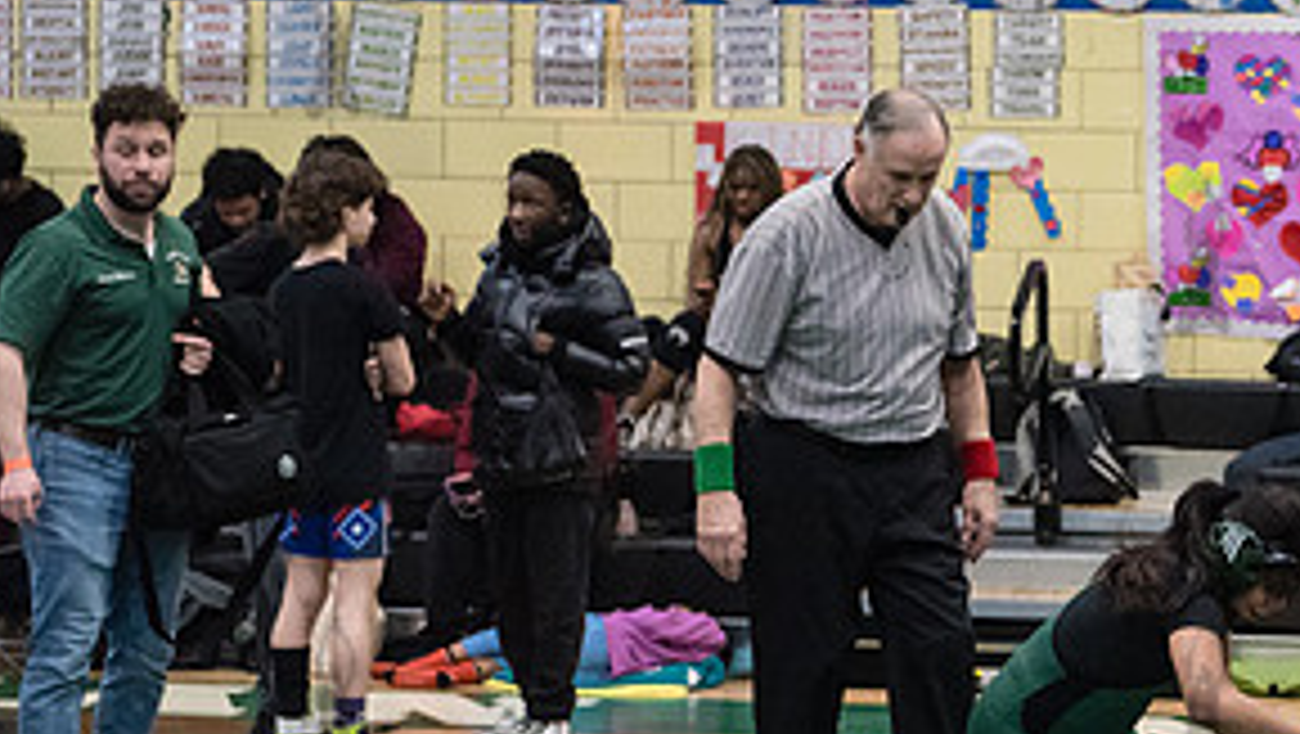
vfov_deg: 8.2
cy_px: 691
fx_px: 5070
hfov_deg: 14.4
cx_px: 1201
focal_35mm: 147
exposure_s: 1/640
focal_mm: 70
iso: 8000
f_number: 3.2
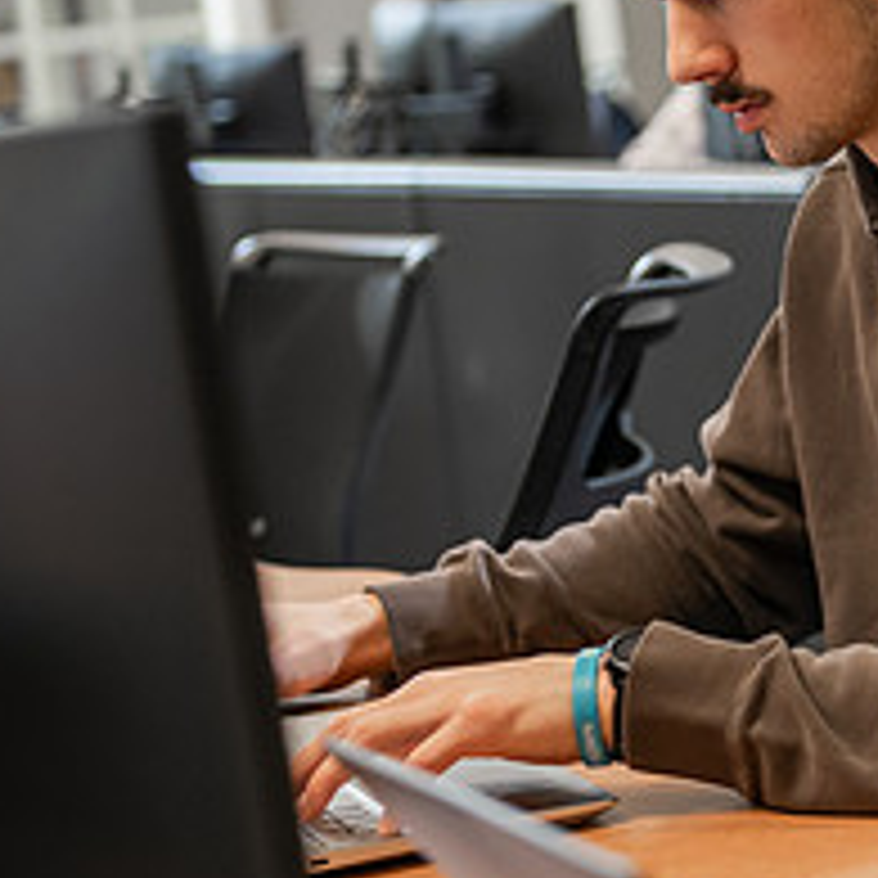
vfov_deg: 12.5
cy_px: 268
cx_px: 1022
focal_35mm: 139
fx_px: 3989
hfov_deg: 12.3
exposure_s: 1/125
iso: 800
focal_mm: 55
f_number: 2.8
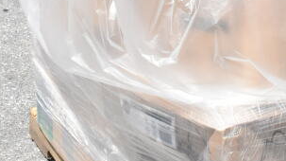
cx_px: 234
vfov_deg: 11.5
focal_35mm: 100
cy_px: -104
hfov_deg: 21.2
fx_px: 755
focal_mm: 21
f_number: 14
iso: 1600
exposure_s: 1/800
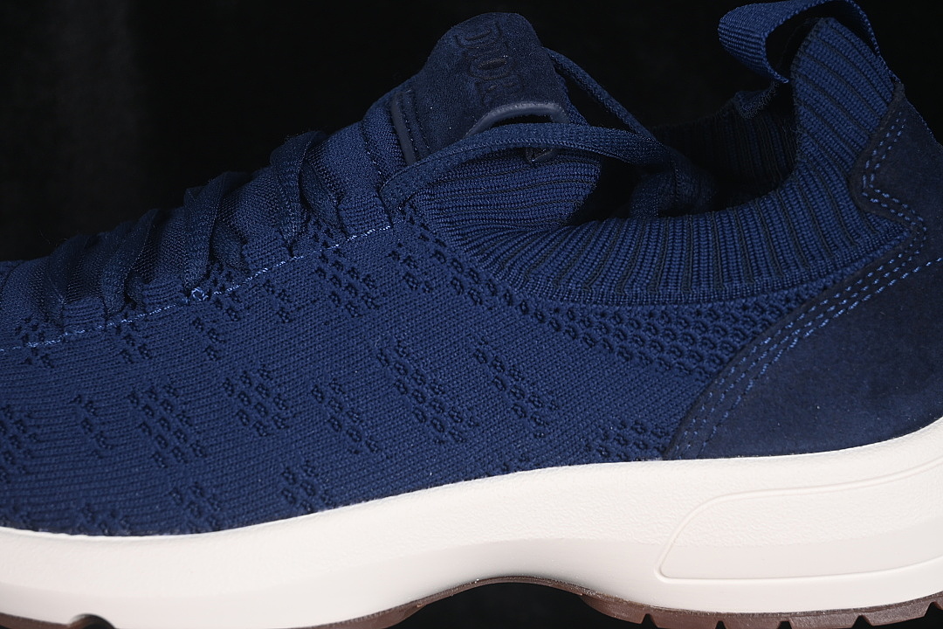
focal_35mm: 75
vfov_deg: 18.2
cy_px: 314
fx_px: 1964
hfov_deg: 27.0
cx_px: 472
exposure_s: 1/60
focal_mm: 50
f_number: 6.3
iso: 160
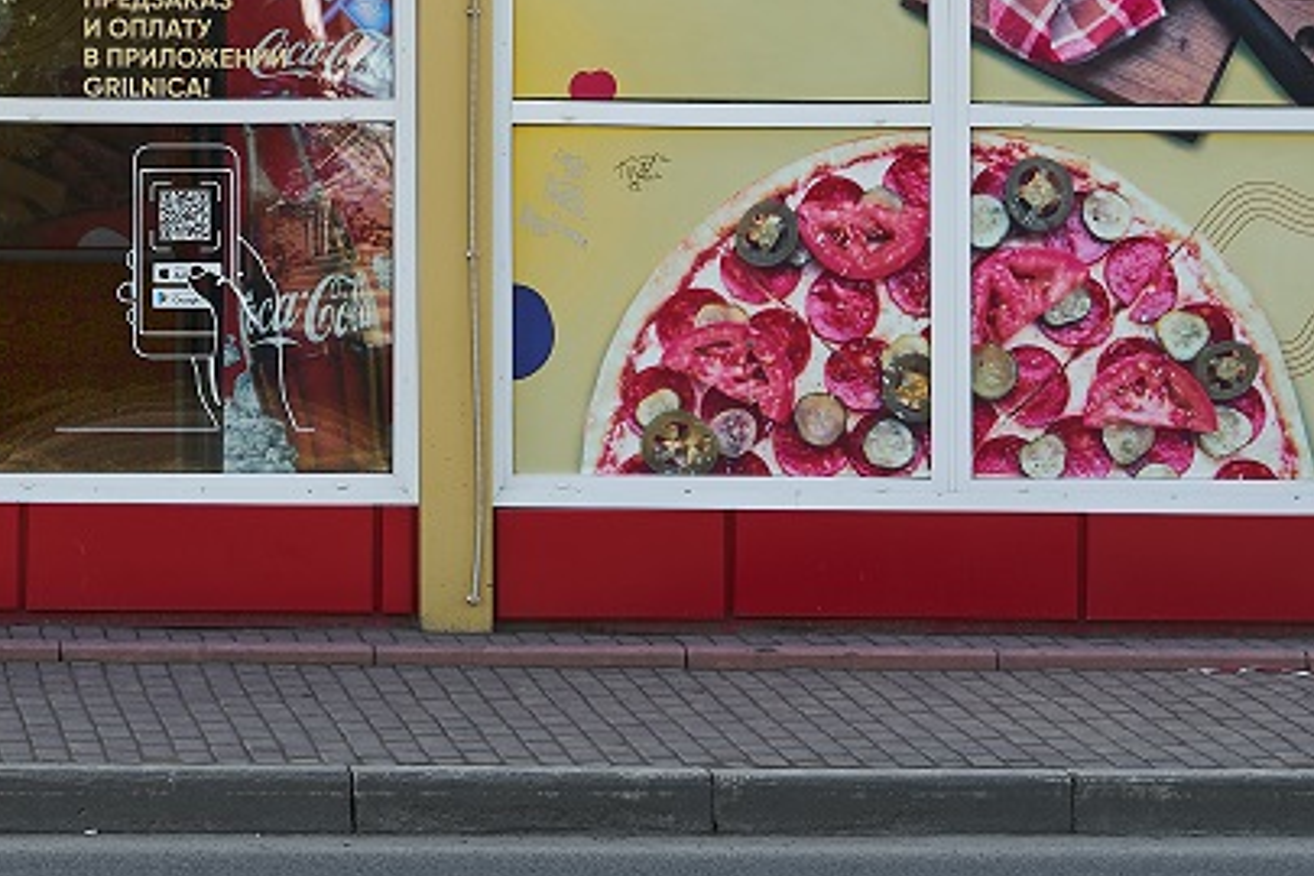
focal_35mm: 158
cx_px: -286
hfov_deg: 12.7
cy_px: -60
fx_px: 5767
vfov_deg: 8.6
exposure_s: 1/160
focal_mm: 50
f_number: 4
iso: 50
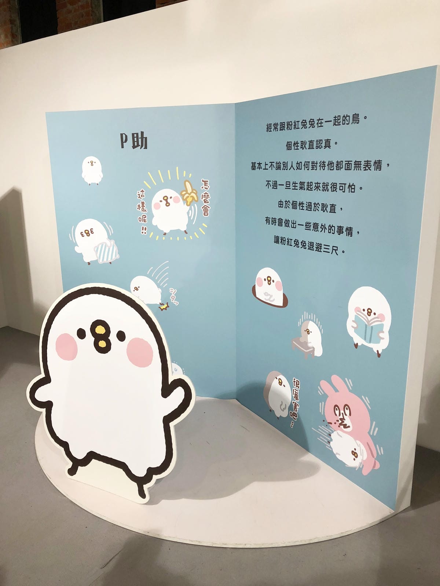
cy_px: 293
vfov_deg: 63.4
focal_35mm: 28
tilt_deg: -14.6
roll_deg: +0.0
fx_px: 475
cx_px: 220
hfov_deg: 49.7
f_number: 1.8
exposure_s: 1/24
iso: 40
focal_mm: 3.99
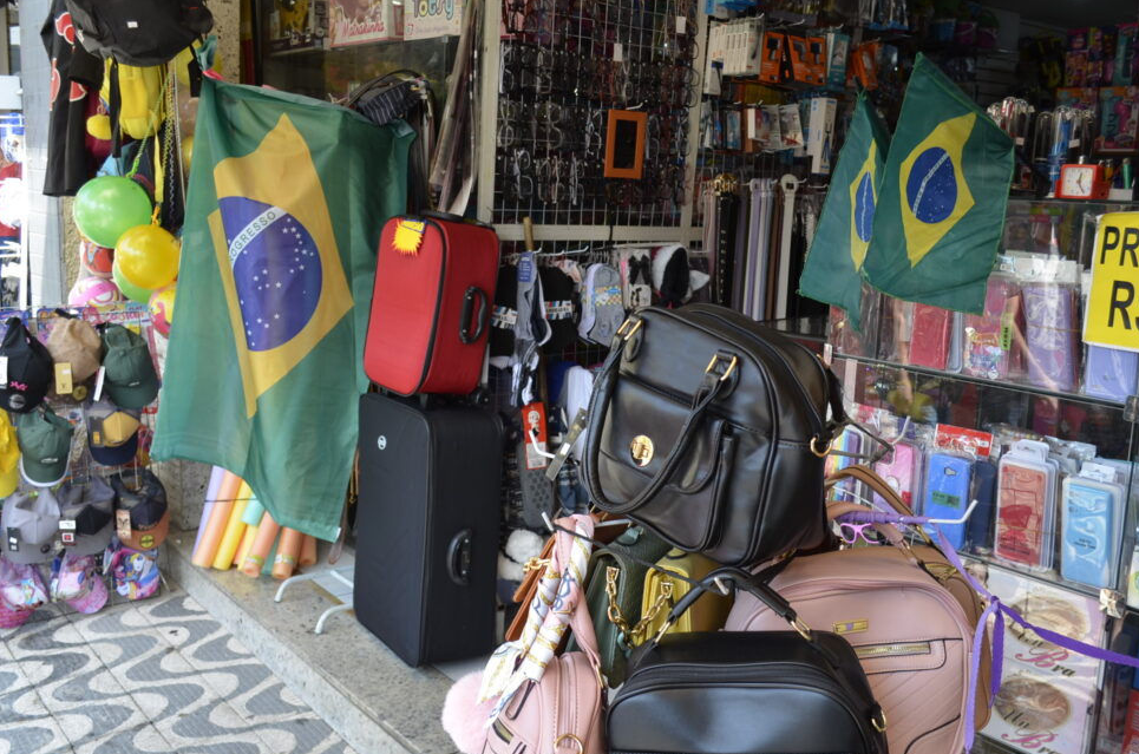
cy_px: 379
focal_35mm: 35
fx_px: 1105
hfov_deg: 54.5
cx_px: 595
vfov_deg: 37.7
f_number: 5.6
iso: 280
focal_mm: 22
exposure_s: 1/125
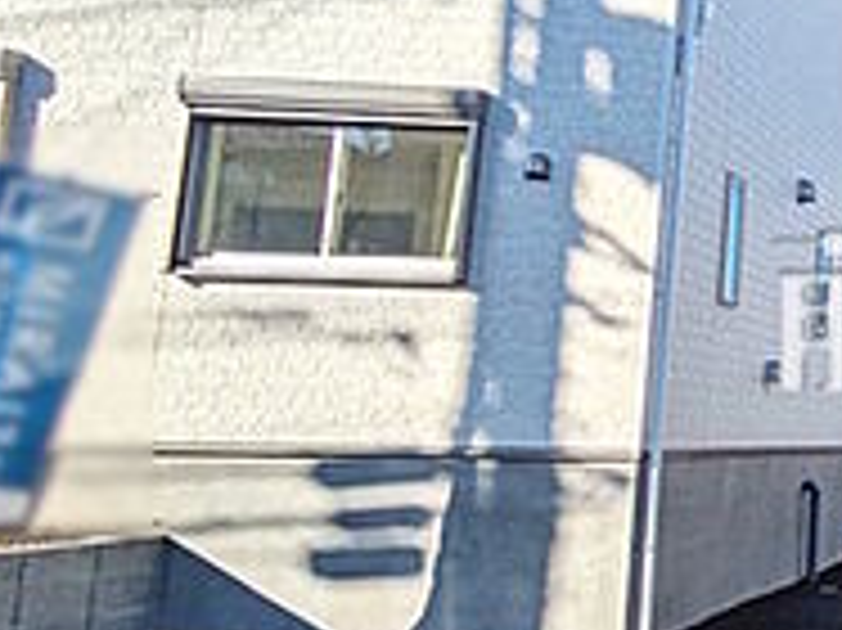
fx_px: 1094
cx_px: 1252
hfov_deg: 28.3
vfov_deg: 32.1
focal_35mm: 45
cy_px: 310
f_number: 2.2
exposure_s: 1/1965
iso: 47
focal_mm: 1.83
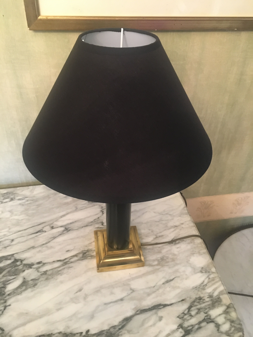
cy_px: 168
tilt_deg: -37.8
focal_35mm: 29
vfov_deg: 61.7
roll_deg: -0.4
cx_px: 126
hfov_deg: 48.2
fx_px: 283
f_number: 2.2
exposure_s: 1/17
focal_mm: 4.15
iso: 250
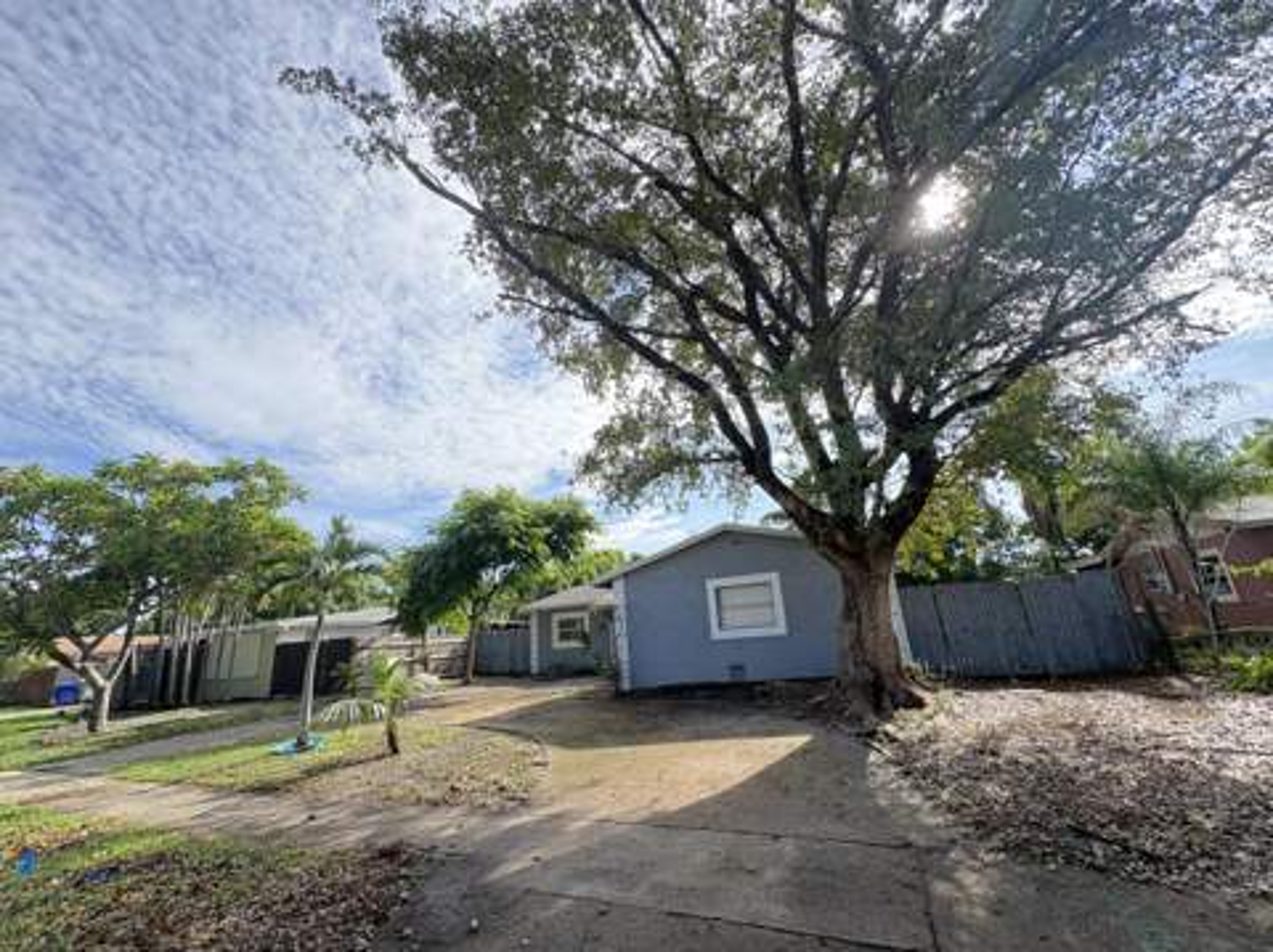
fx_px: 514
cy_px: 476
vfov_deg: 85.6
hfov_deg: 102.1
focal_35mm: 14
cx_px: 636
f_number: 2.2
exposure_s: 1/361
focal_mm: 2.22
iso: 64
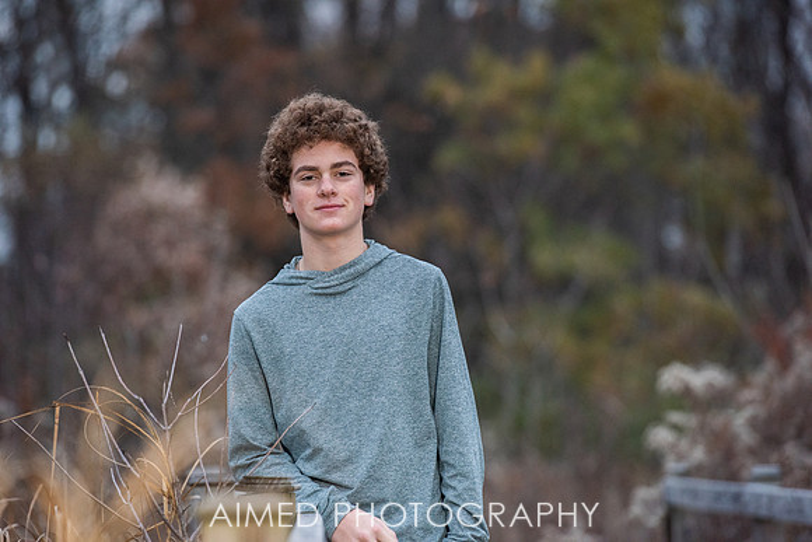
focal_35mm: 200
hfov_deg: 10.3
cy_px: 271
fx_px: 4512
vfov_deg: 6.9
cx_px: 406
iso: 1600
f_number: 5
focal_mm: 200
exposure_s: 1/200
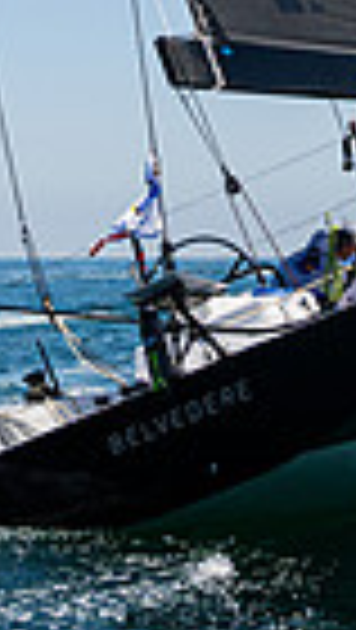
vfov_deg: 13.7
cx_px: 313
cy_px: -357
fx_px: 2444
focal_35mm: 146
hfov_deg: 8.3
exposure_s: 1/2500
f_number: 8
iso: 500
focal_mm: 28
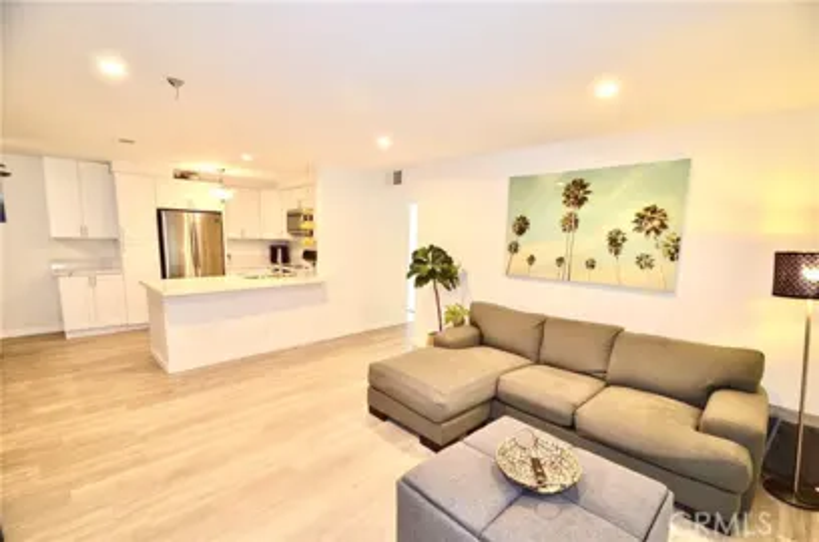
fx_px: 340
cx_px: 410
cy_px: 271
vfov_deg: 77.0
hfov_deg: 100.5
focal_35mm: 15
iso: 720
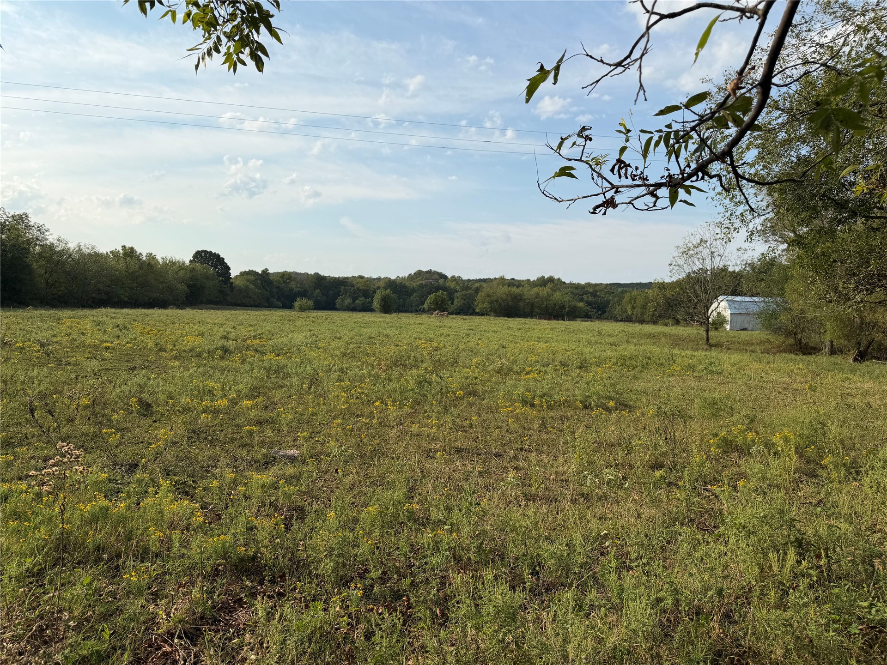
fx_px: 615
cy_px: 332
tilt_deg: -4.3
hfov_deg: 71.6
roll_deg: -0.9
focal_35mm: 24
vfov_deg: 56.8
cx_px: 444
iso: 80
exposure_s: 1/6711
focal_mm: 6.76
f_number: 1.78
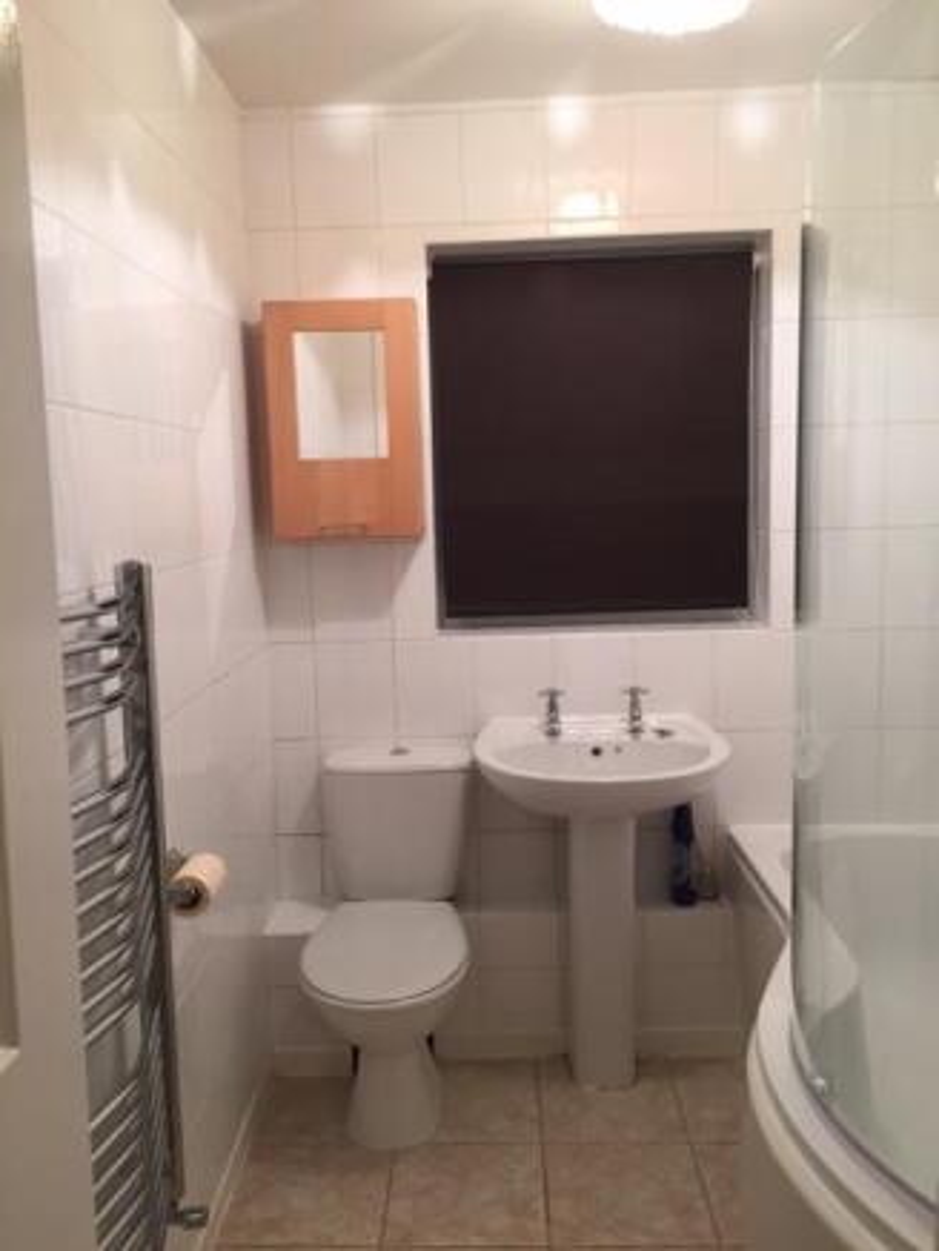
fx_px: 1048
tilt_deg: -6.1
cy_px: 626
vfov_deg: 61.6
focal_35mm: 29
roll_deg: +0.4
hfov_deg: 48.2
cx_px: 470
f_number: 2.2
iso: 100
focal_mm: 4.15
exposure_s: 1/33
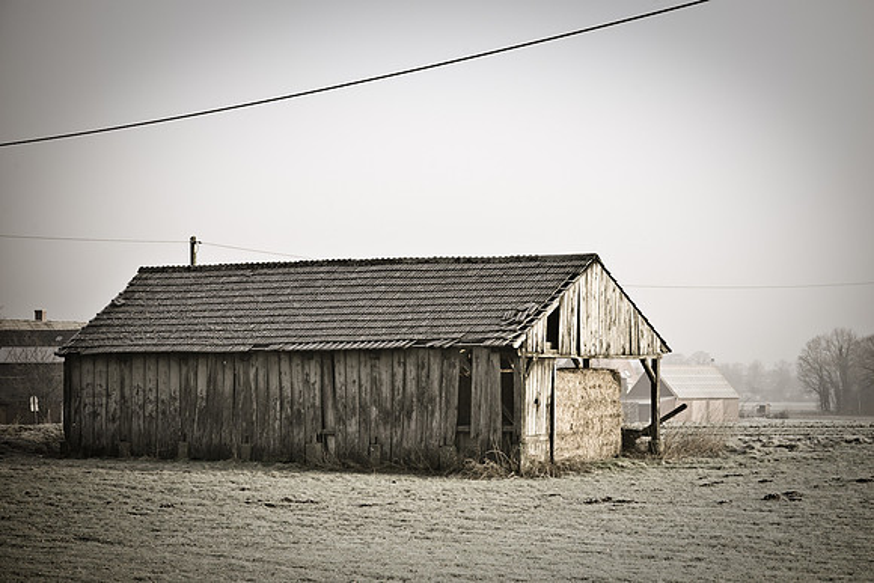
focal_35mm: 112
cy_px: 292
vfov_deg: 12.2
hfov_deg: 18.3
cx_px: 437
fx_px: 2720
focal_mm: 112
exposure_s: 1/200
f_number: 8
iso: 200
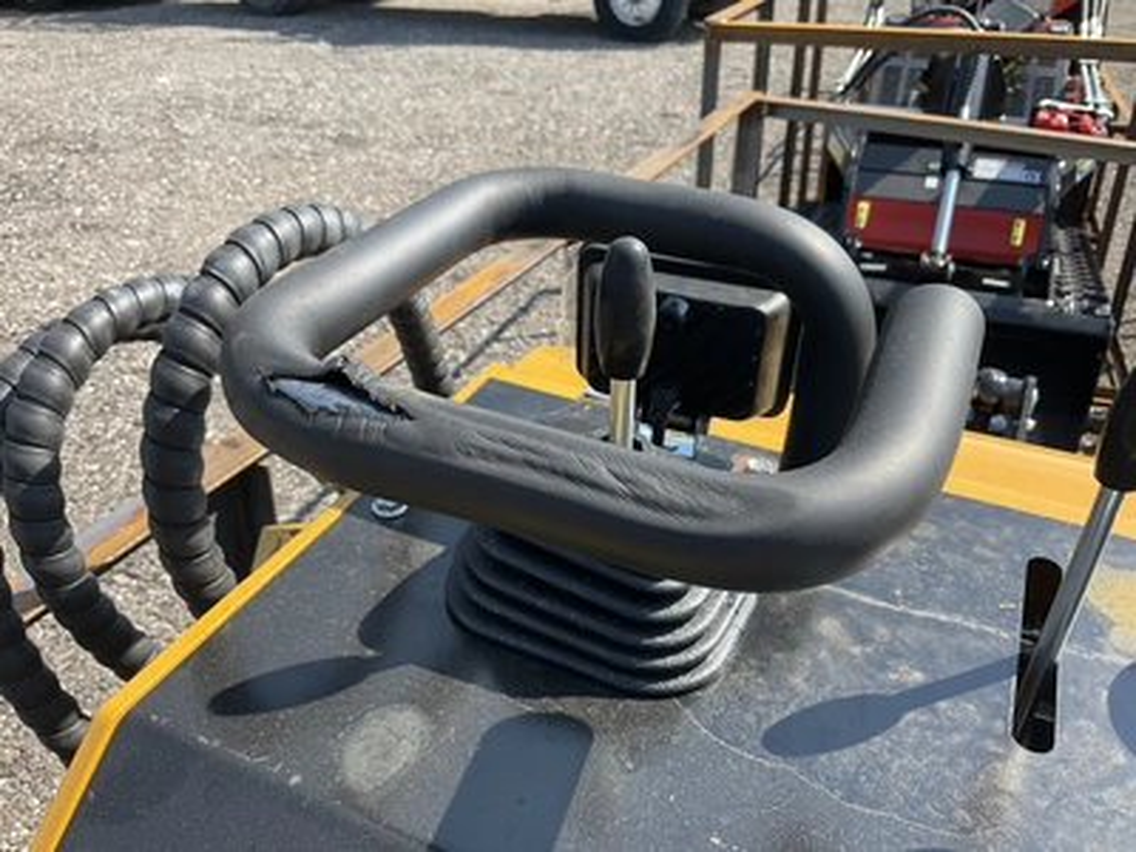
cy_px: 426
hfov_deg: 61.7
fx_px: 952
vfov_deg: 48.2
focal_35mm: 29
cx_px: 568
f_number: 1.8
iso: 25
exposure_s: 1/650
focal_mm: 3
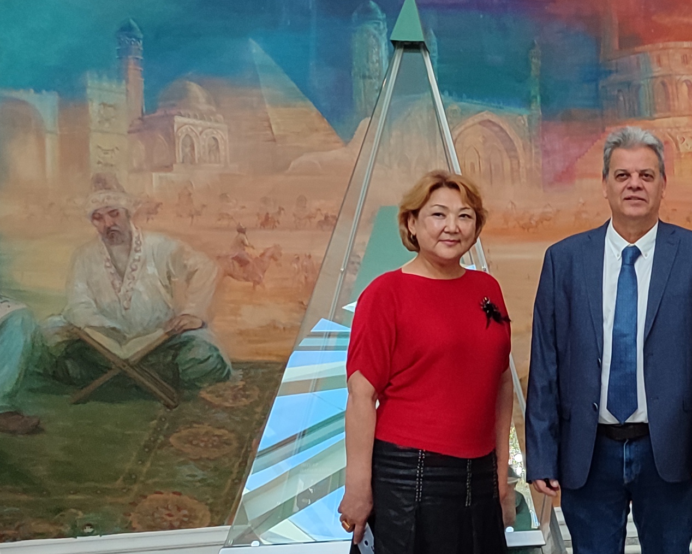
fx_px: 1577
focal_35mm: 77
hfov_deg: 21.7
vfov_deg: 19.9
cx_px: 961
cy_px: 233
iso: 127
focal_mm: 5.95
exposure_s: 1/50
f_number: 1.89
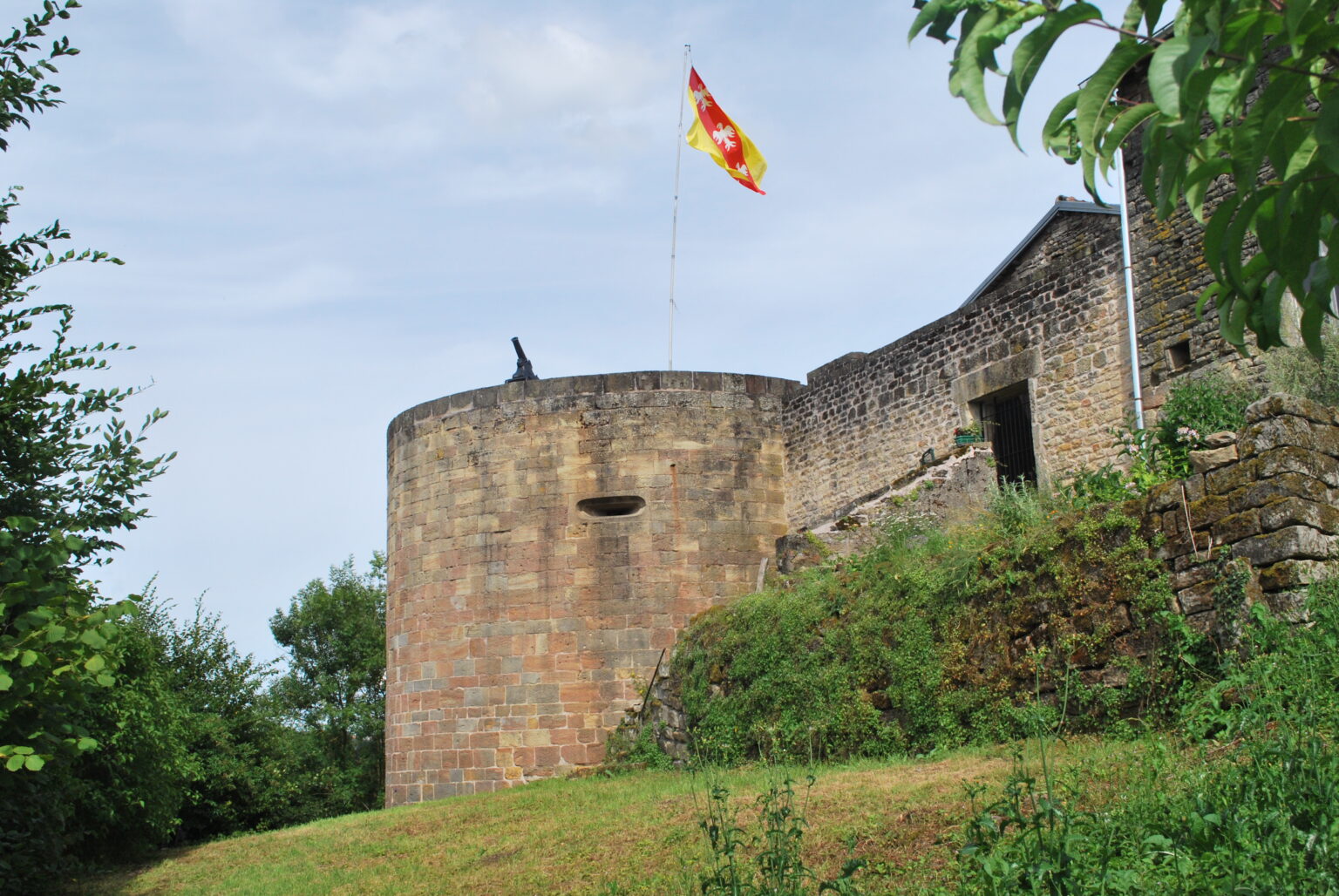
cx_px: 670
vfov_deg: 37.0
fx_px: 1341
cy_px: 448
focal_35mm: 36
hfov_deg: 53.1
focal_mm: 24
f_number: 11
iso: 400
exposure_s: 1/500
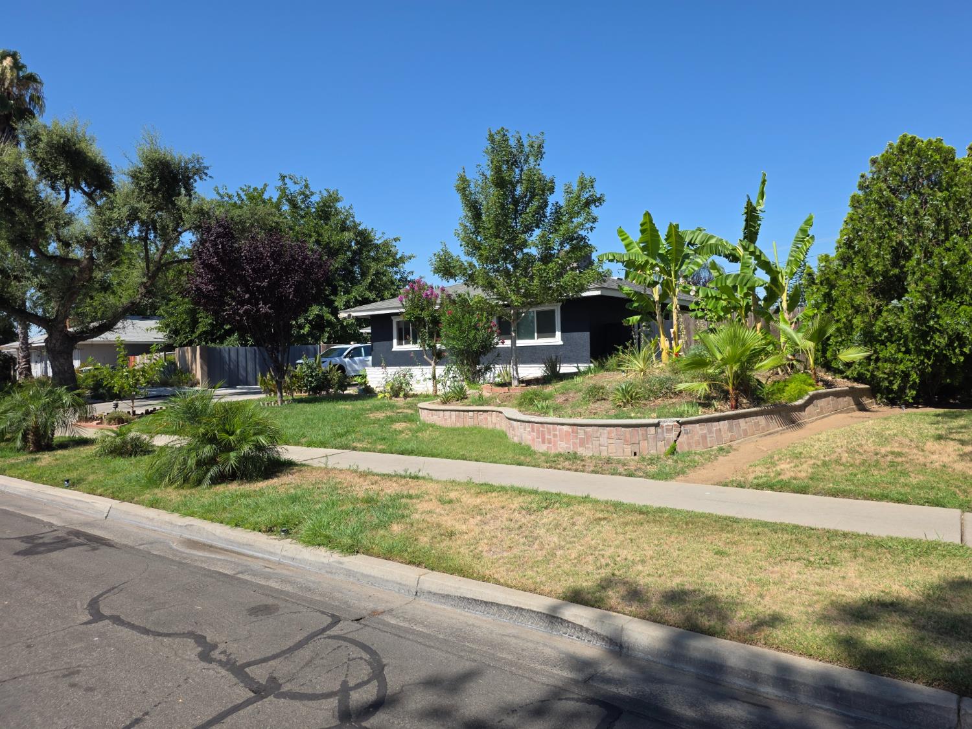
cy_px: 364
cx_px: 486
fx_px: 646
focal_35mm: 23
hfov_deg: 73.9
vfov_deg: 58.9
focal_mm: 6.25
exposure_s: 1/5447
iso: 80
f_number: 1.7
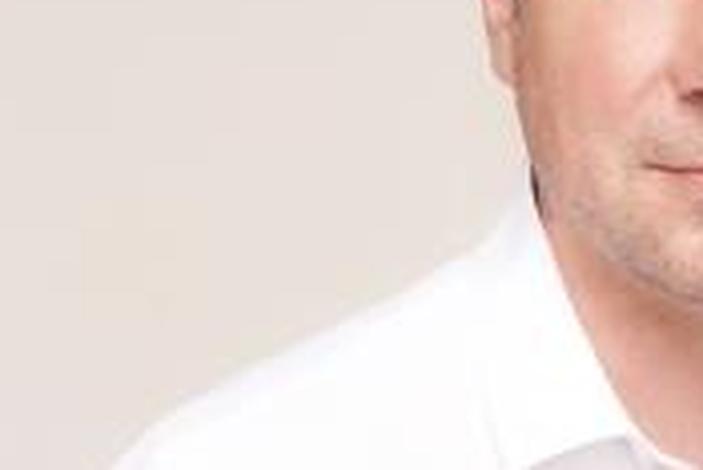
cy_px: 155
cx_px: 402
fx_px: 4260
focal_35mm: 218
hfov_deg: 9.4
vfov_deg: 6.3
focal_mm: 85
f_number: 16
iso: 100
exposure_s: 1/125
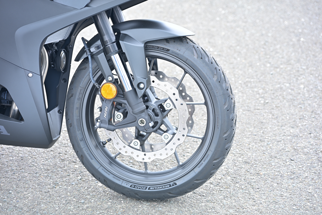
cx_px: 161
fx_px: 707
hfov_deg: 25.7
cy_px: 108
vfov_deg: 17.3
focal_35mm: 79
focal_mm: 79
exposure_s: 1/80
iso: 80
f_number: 4
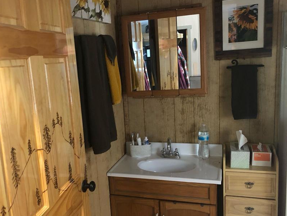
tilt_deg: -10.2
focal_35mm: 36
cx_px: 129
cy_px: 119
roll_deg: +3.5
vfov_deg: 39.6
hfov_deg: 51.3
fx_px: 298
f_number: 1.8
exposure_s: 1/8
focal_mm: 3.99
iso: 100
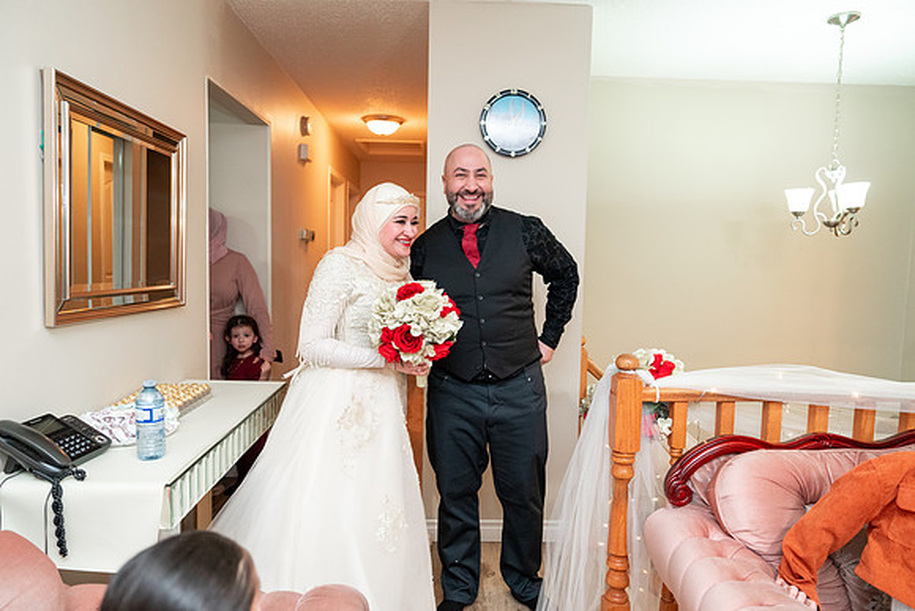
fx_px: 610
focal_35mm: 24
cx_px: 458
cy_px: 306
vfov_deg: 53.2
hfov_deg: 73.7
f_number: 2.8
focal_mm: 24
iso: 3200
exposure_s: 1/160
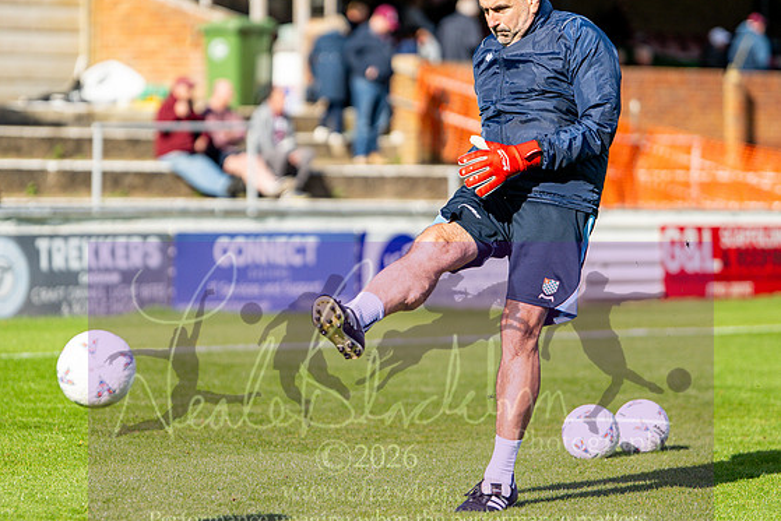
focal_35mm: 175
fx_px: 3797
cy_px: 226
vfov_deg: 7.9
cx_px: 334
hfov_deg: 11.7
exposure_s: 1/8000
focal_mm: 85
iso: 100
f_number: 1.4
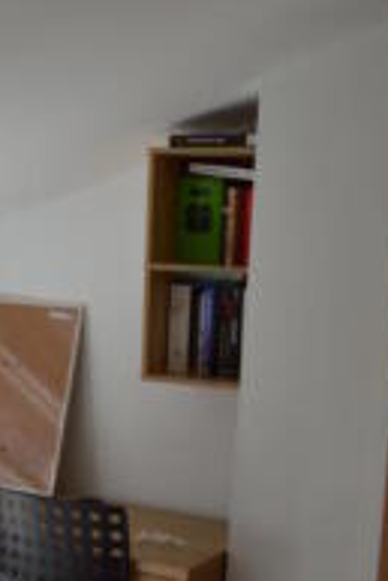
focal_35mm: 61
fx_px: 984
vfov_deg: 32.3
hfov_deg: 22.2
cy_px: 435
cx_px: 122
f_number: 5.6
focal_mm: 18
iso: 180
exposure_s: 1/125
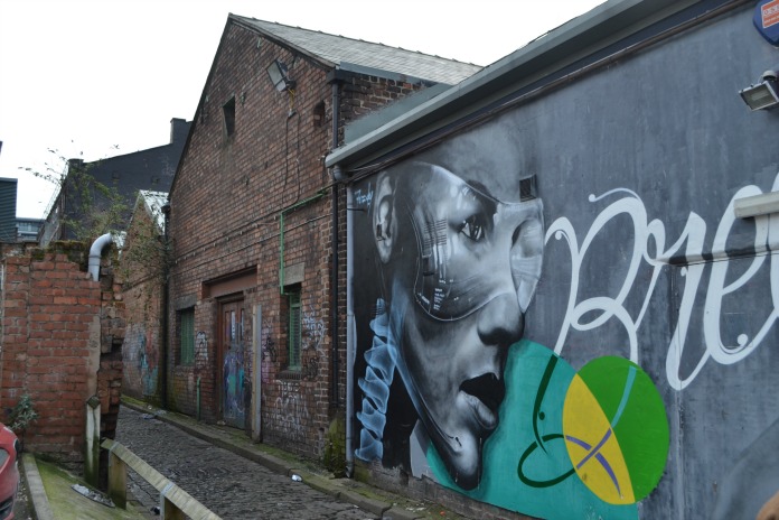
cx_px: 390
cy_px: 260
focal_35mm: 36
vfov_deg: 36.9
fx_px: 779
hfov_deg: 53.1
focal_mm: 24
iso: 100
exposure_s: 1/160
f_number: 6.3
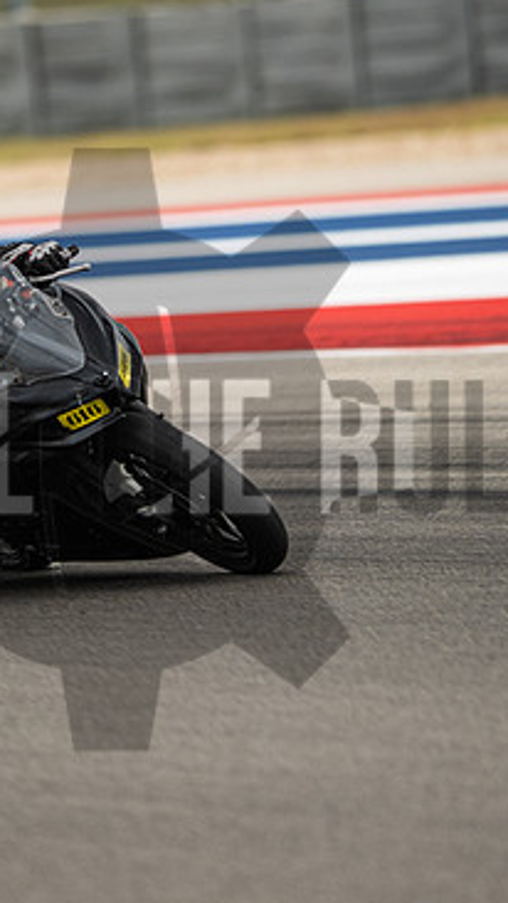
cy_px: 450
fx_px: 11920
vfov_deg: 4.3
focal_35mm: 498
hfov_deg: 2.4
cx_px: 111
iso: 400
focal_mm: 200
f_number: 2
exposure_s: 1/5000
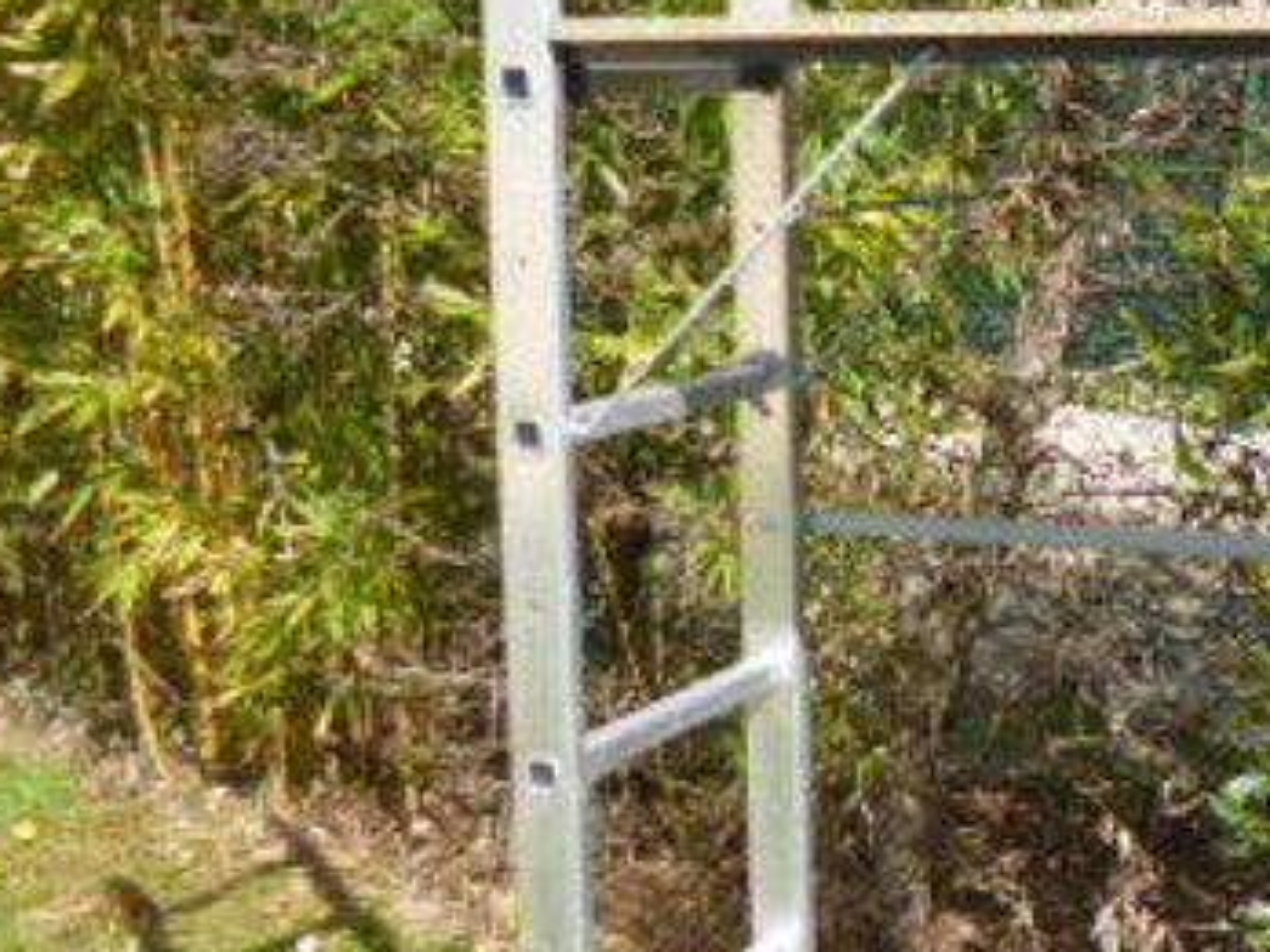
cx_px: 1306
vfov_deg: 21.3
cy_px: 394
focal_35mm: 69
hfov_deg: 26.5
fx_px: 2531
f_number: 2.5
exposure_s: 1/800
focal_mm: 4.3
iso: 100
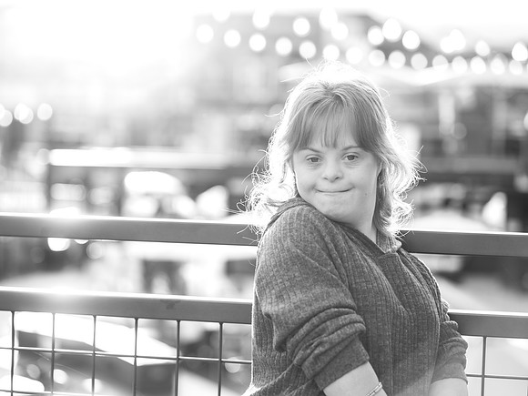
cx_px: 264
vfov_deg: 16.1
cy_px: 198
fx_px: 1403
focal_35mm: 92
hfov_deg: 21.3
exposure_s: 1/160
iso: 100
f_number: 3.2
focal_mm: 85
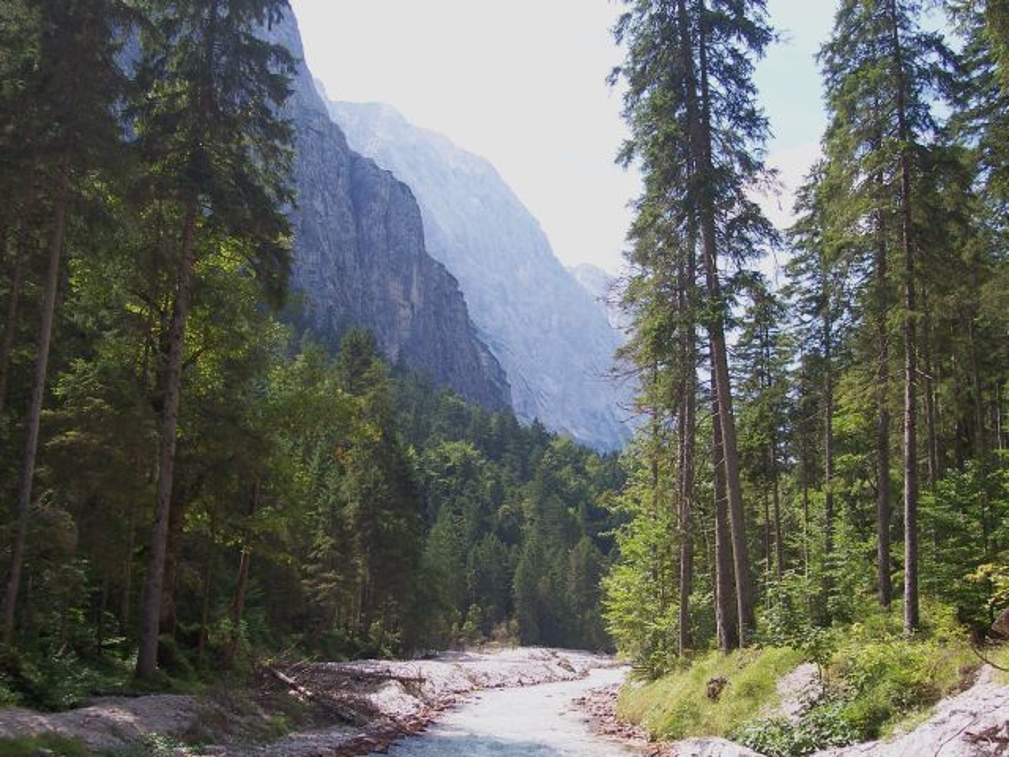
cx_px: 504
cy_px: 378
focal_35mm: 39
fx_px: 1137
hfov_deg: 47.9
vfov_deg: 36.8
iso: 100
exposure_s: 1/350
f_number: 3.4
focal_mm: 8
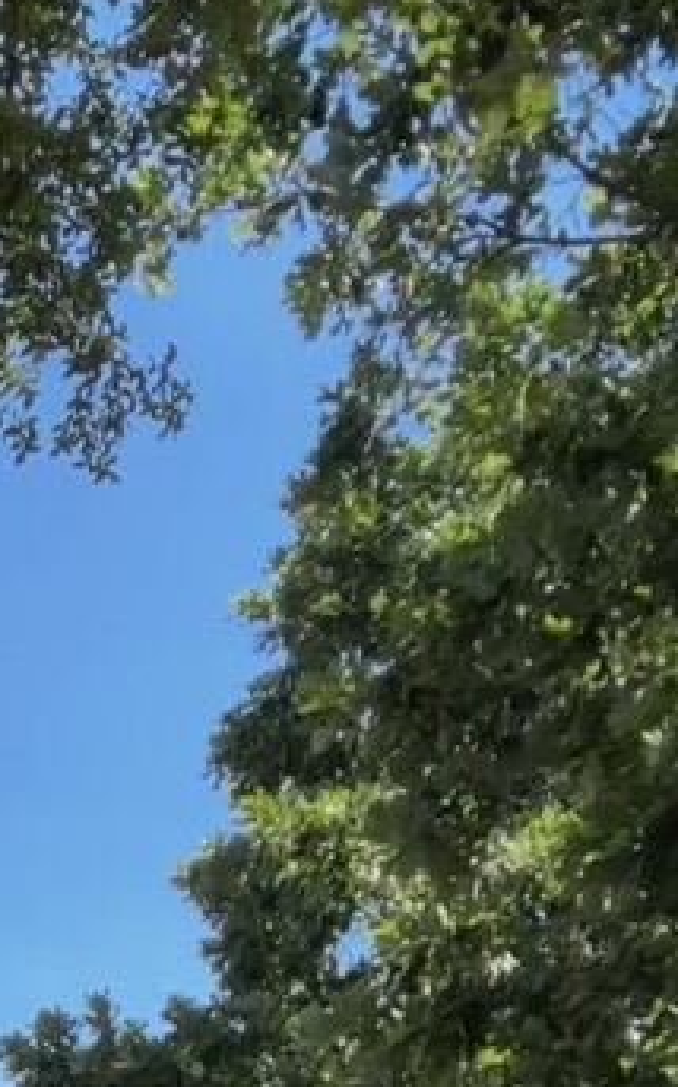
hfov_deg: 12.6
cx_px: -532
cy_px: 1401
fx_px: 2812
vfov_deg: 20.1
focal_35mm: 95
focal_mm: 2.69
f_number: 1.9
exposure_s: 1/587
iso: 25
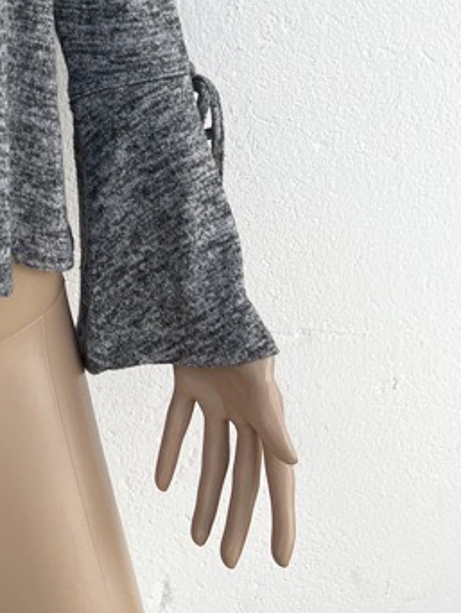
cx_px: -208
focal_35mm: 76
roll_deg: +1.8
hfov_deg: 17.6
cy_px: -152
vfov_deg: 23.2
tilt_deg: -10.1
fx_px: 1348
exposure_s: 1/261
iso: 40
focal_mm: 5.1
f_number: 1.6
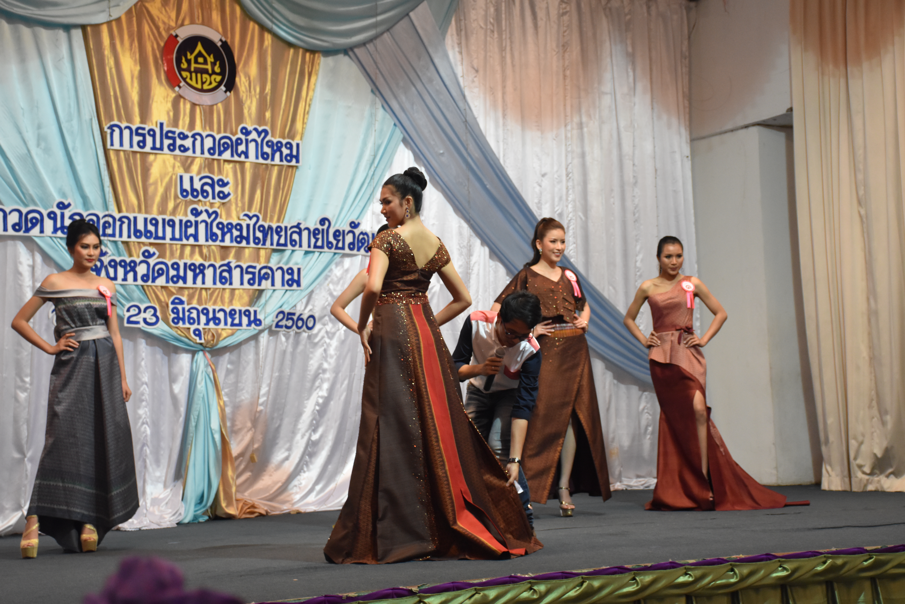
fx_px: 1584
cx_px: 452
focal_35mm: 63
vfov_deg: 21.6
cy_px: 302
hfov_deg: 31.9
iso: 1600
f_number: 4.5
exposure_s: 1/60
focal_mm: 42
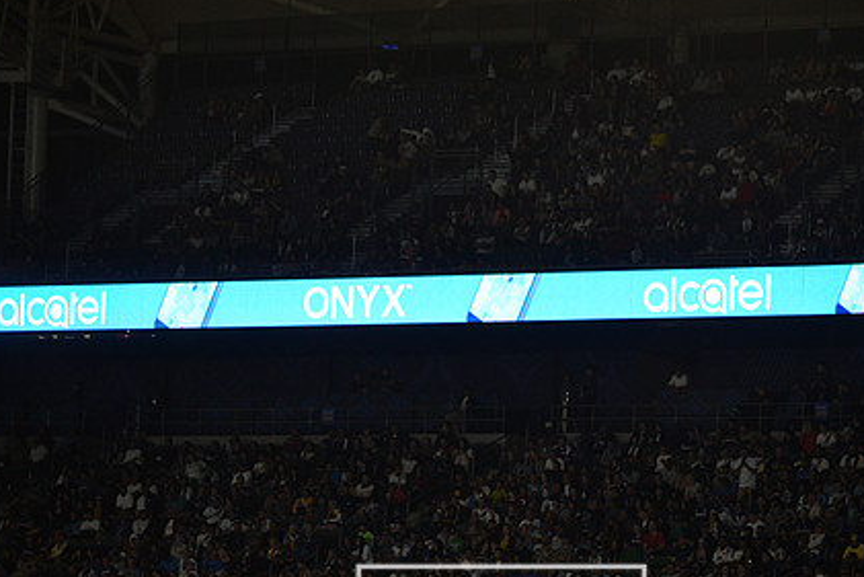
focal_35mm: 248
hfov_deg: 8.3
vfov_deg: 5.5
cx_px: 501
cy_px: 284
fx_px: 5954
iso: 1600
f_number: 2.8
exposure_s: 1/3200
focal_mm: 180
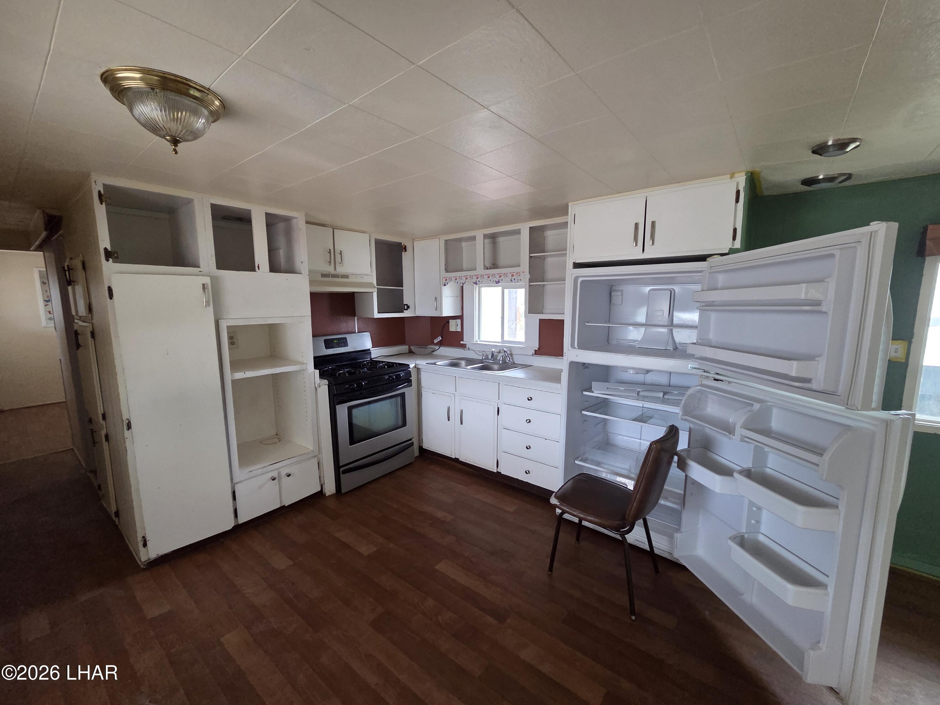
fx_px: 353
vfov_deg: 89.9
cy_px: 352
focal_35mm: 13
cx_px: 470
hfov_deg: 106.2
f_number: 2.2
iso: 1000
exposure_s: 1/60
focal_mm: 2.2
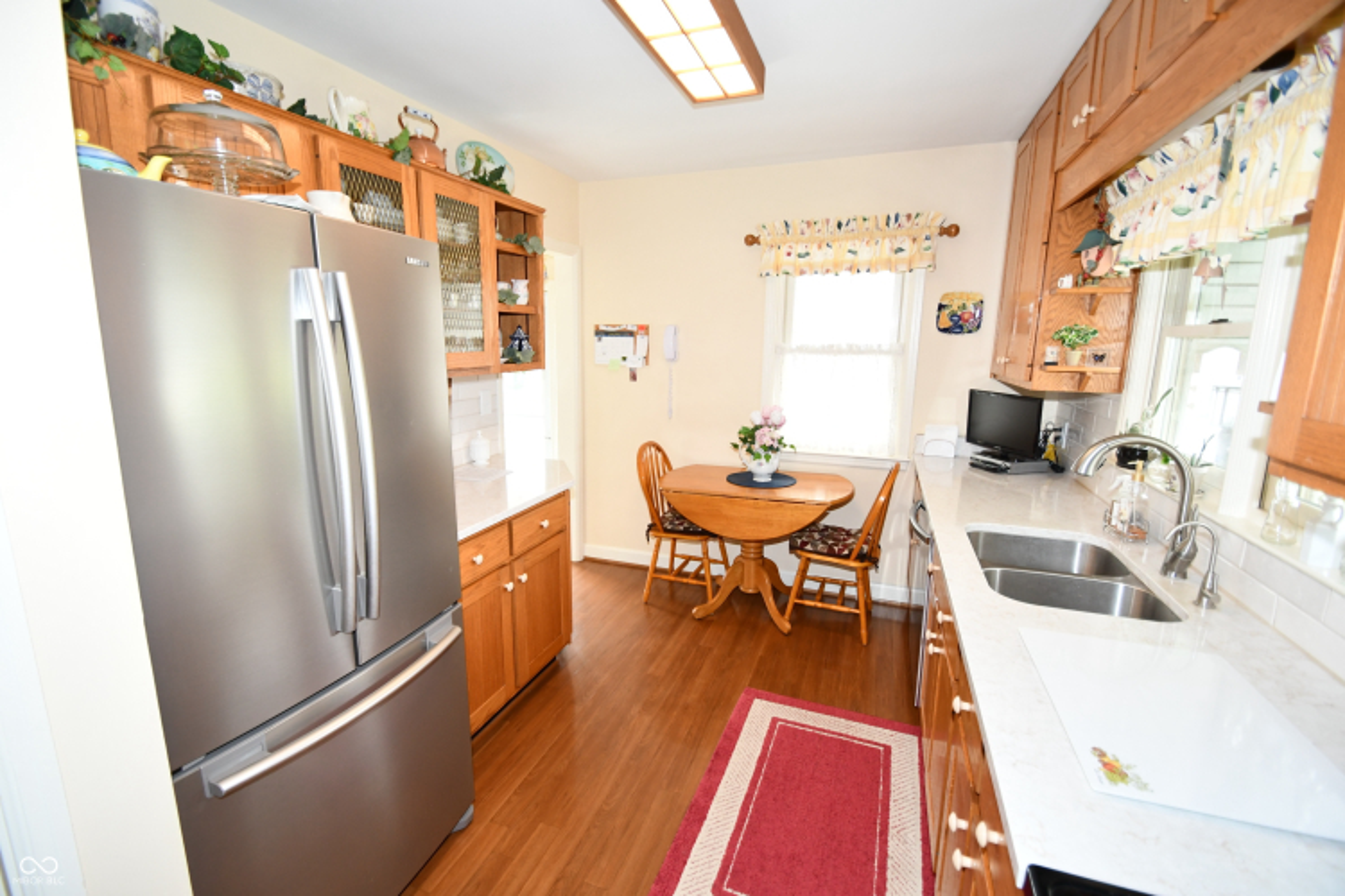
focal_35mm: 15
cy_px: 448
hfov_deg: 100.4
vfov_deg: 77.3
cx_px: 672
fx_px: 560
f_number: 4
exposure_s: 1/60
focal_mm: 10
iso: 800
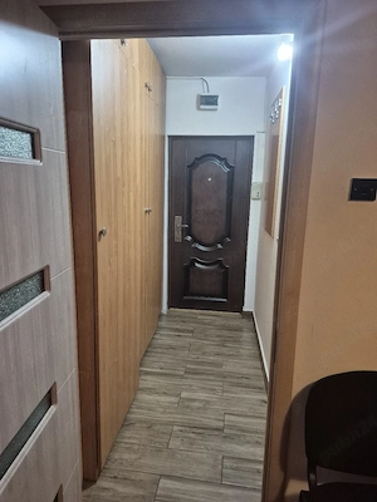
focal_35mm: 23
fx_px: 334
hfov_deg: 58.9
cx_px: 188
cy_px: 251
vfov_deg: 73.9
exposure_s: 1/100
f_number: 1.8
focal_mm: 5.4
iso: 1000
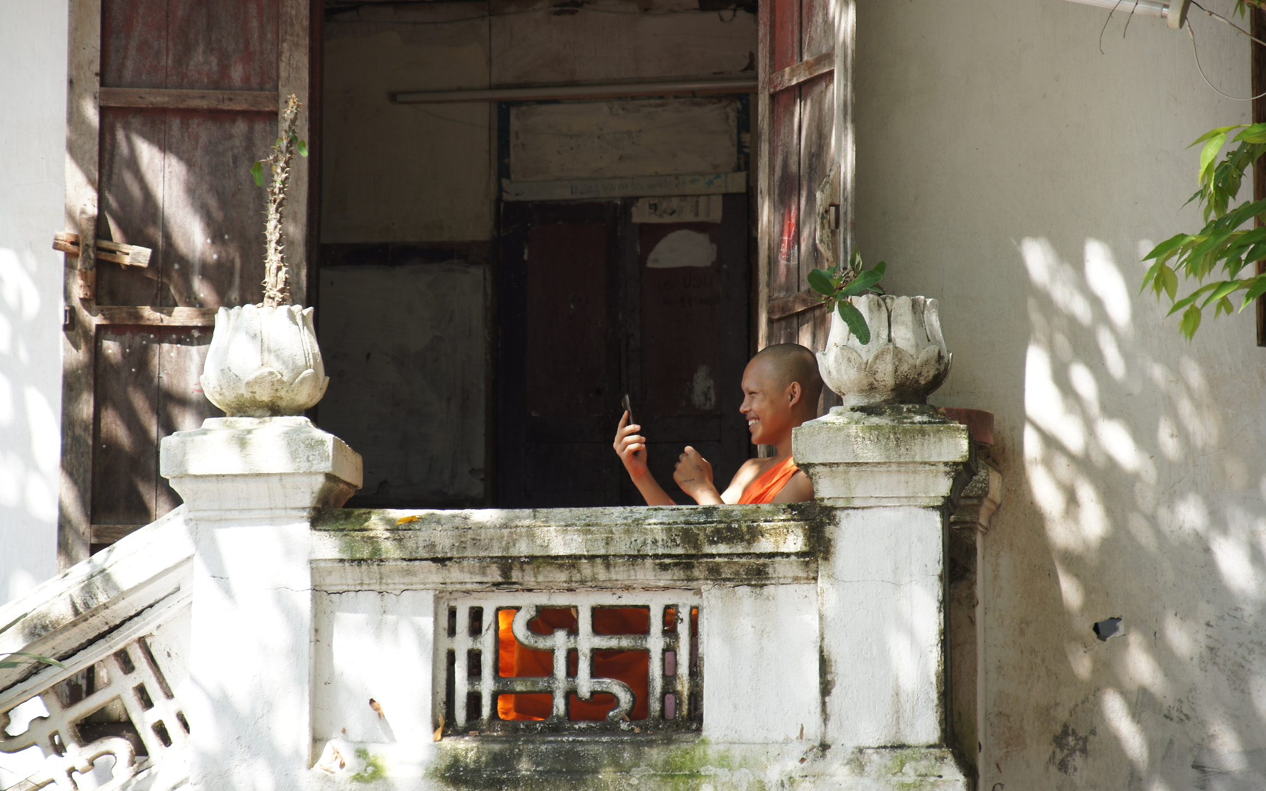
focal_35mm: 123
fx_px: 4244
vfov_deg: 10.7
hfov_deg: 17.0
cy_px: 381
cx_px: 630
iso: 100
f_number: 4.5
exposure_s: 1/125
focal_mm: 80
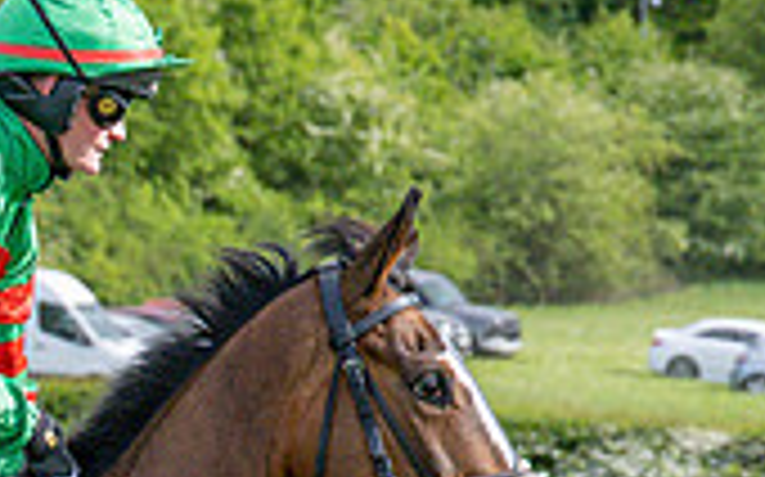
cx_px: -241
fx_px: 9376
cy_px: 691
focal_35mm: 450
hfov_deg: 4.7
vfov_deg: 2.9
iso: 400
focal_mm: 70
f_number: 4.5
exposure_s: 1/2500
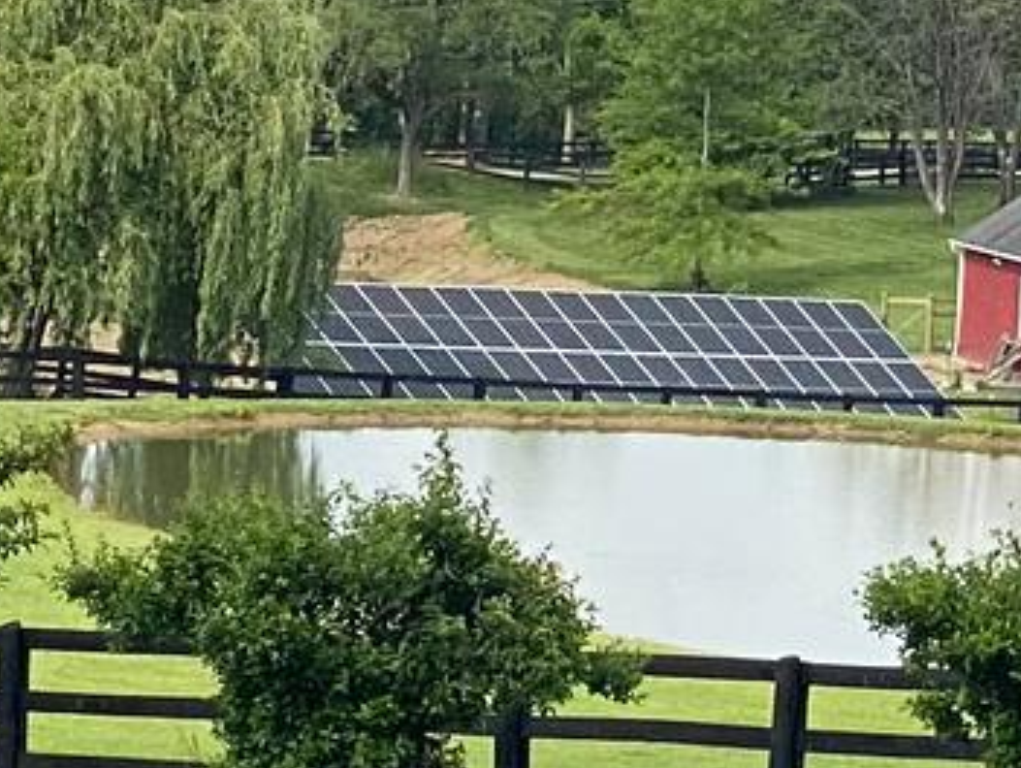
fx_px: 8946
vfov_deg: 4.9
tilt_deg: -5.4
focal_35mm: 303
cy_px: 634
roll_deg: -3.6
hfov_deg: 6.5
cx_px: 561
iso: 20
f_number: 2
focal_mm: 6
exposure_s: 1/1199
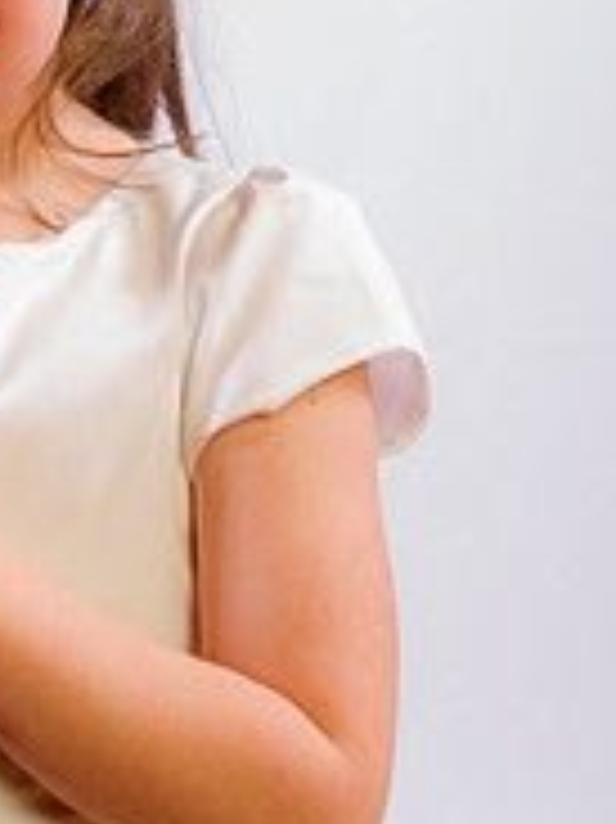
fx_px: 3254
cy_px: 162
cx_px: -43
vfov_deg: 14.3
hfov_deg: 10.7
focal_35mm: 137
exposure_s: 1/160
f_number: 7.1
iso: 100
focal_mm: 58
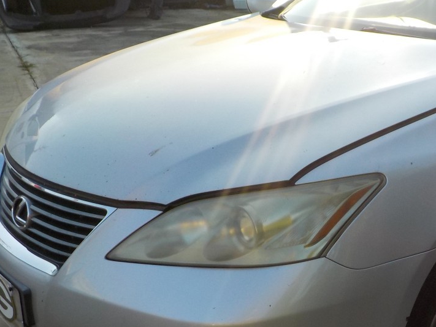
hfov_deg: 34.8
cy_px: 212
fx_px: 680
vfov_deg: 26.9
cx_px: 327
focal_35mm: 54
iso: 125
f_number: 3.3
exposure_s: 1/400
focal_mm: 4.1
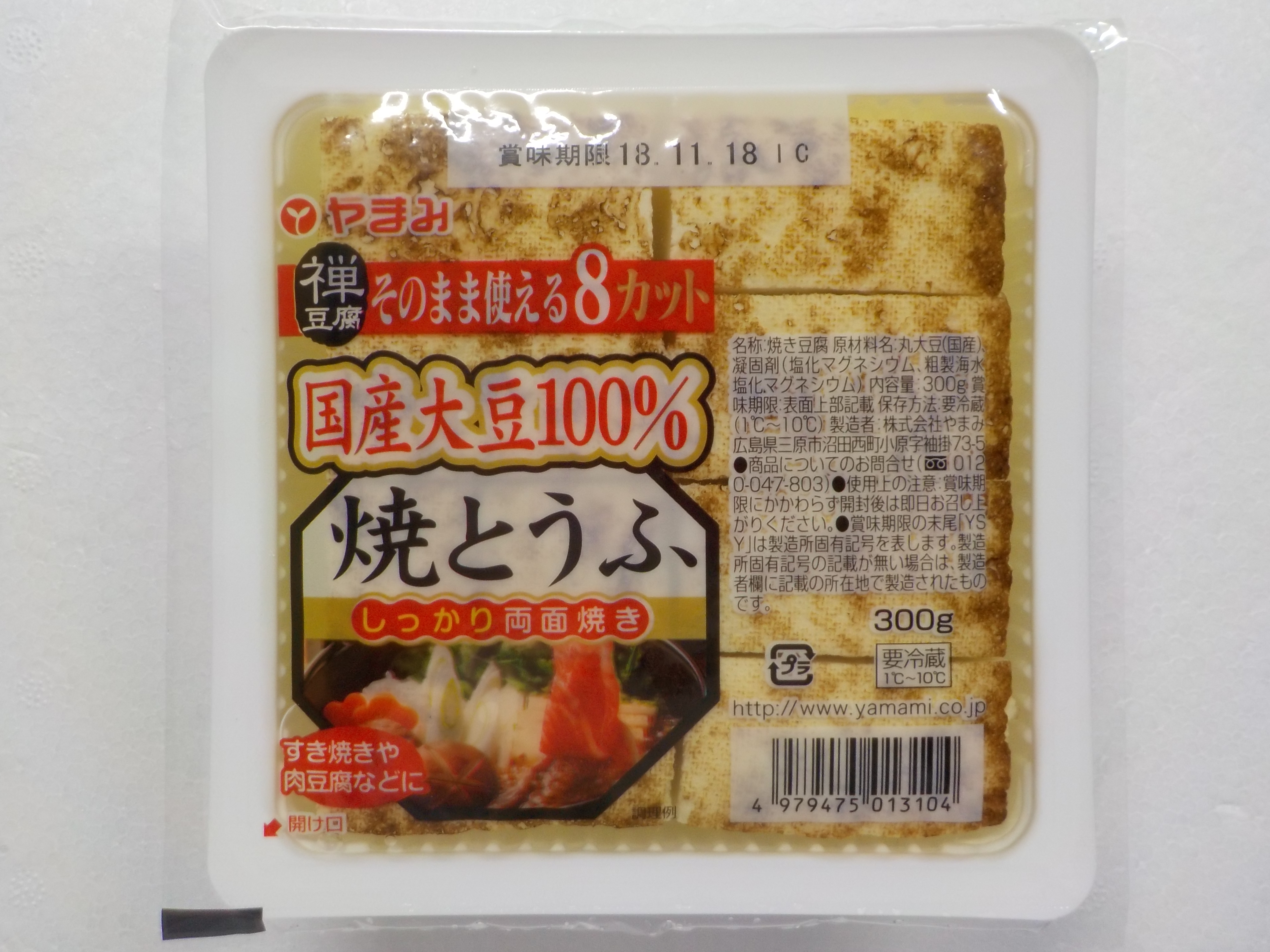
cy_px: 476
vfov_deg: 46.8
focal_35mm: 30
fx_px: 1101
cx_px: 635
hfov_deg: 60.0
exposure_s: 1/30
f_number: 3.3
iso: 180
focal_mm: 4.1
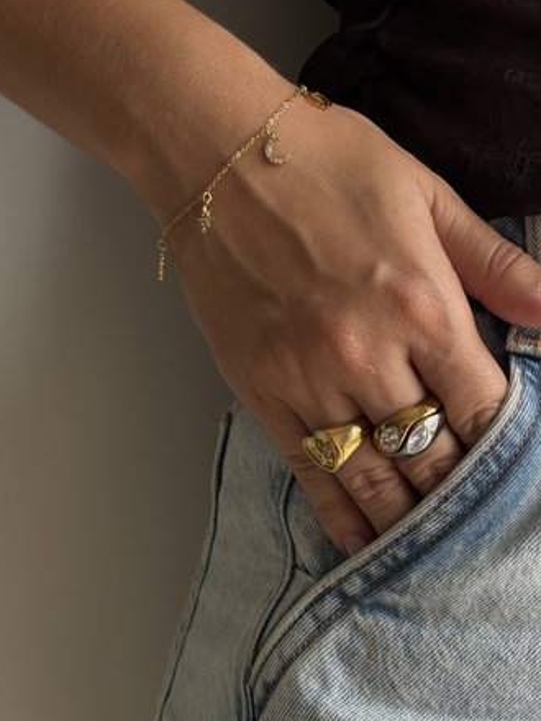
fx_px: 1313
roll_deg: -2.6
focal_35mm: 63
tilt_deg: +0.0
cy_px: 286
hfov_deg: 23.3
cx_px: 293
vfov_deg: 30.6
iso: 50
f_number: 1.6
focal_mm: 5.96
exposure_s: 1/96
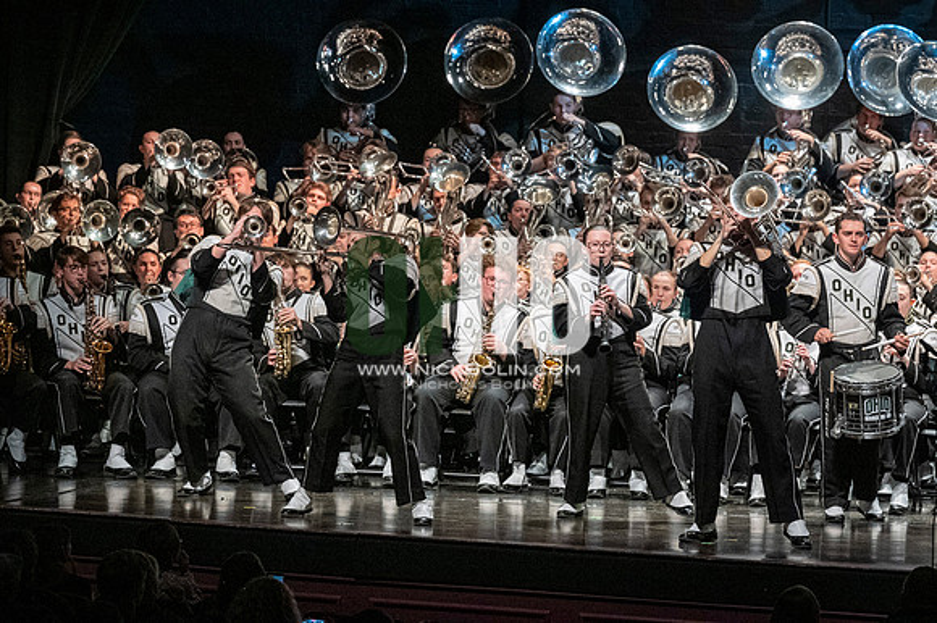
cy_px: 312
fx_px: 4864
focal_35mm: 187
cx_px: 468
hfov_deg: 11.0
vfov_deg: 7.3
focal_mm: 125
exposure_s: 1/500
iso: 4000
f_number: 4
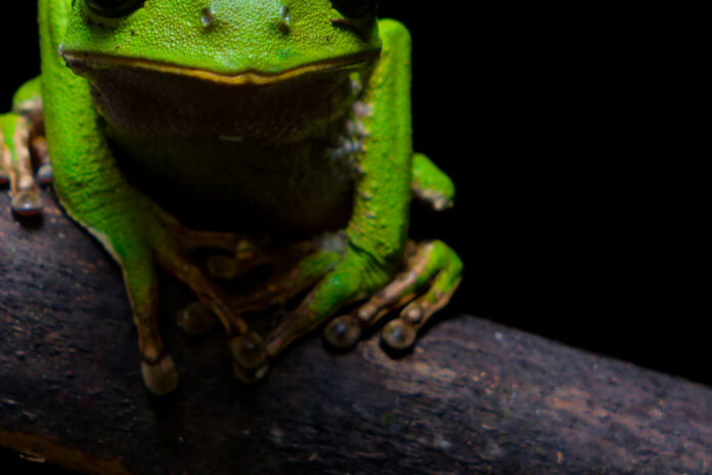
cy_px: 71
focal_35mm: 138
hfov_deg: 14.9
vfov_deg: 9.9
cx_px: 246
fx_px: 2726
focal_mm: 25
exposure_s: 1/160
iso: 100
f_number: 5.6
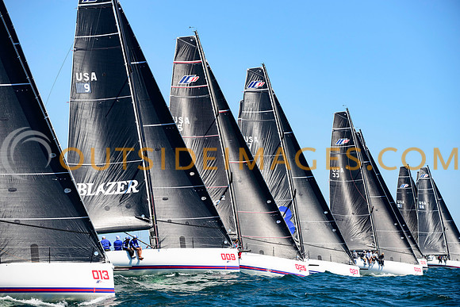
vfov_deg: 10.2
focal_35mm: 135
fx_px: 1725
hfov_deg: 15.2
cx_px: 230
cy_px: 154
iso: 250
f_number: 5.6
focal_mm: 135
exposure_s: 1/1600
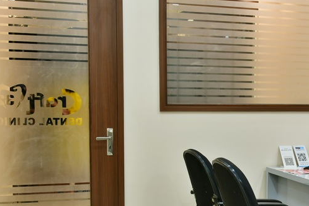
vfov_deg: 20.8
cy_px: 150
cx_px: 258
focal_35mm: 65
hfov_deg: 30.1
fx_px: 558
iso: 400
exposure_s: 1/6
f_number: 10
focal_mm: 24
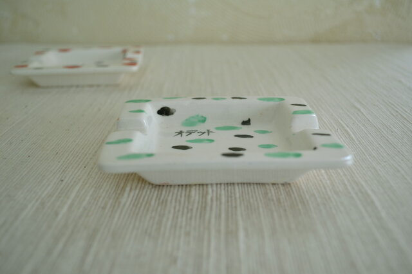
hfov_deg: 62.0
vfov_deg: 43.6
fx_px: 343
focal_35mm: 30
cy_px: 137
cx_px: 206
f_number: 3.8
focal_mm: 20
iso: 400
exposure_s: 1/60
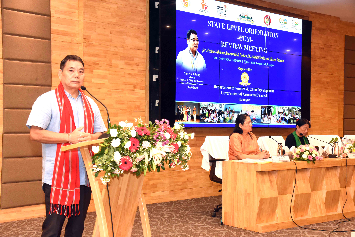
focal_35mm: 48
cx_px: 178
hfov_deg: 41.1
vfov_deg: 28.1
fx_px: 473
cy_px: 118
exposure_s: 1/125
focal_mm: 48
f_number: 9
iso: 4000
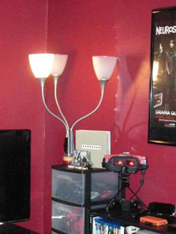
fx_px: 522
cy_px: 188
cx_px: 50
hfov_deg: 19.0
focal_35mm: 77
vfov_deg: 24.9
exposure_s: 1/60
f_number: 3.2
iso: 612
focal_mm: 6.3
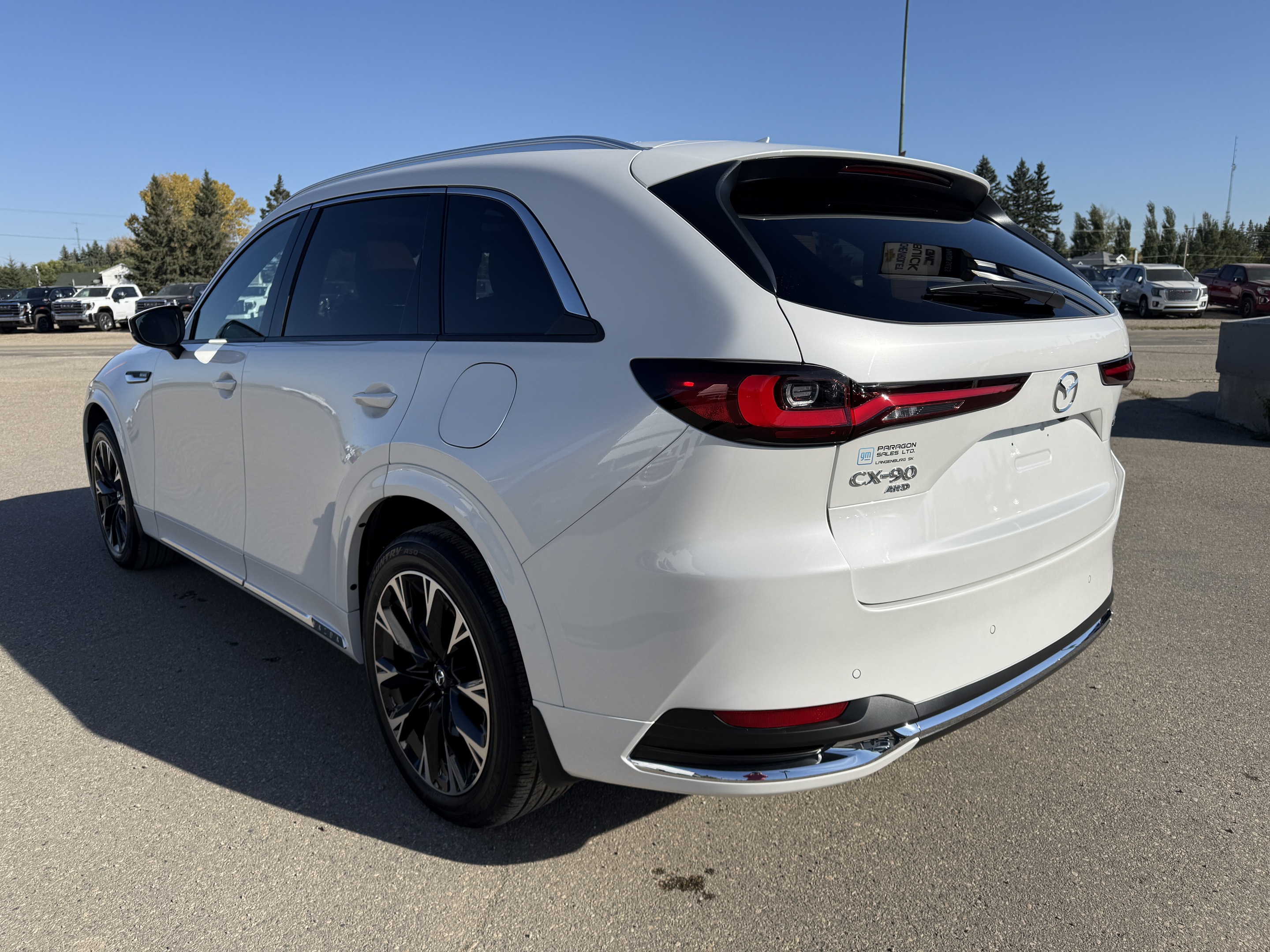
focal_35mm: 24
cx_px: 635
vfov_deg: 56.8
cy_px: 476
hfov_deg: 71.6
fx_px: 881
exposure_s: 1/6173
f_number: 1.78
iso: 80
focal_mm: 6.76
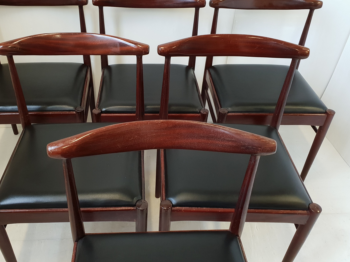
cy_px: 123
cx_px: 152
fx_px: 303
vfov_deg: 46.8
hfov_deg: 59.8
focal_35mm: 30
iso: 320
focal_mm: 4.3
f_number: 2.4
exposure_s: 1/50
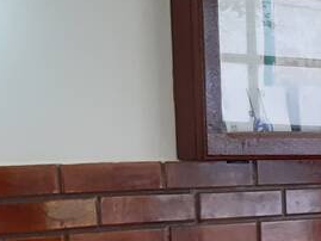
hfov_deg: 13.0
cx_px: 561
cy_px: 370
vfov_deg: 10.3
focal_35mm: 139
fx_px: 1290
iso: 125
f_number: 1.7
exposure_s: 1/60
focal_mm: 3.92
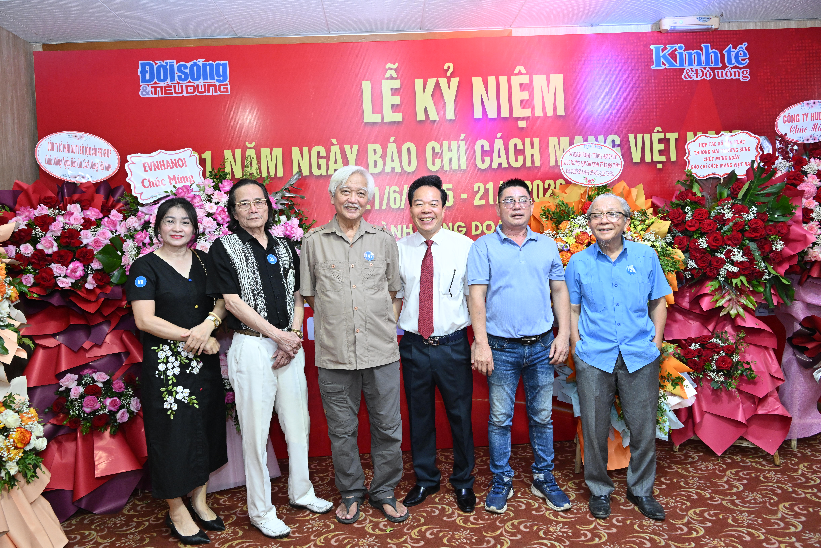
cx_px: 410
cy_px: 274
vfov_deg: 53.1
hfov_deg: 73.7
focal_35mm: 24
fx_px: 547
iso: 1600
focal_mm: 24
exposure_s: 1/100
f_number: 6.3
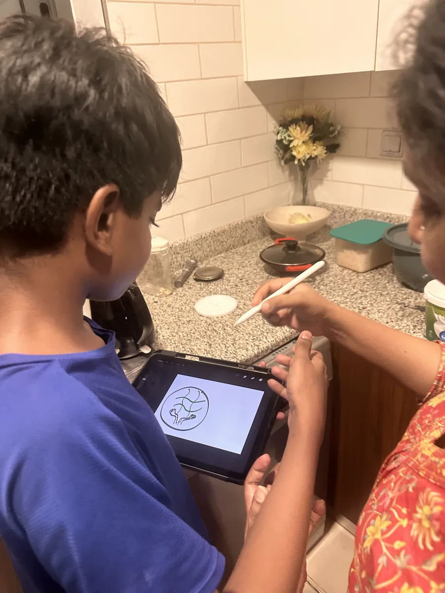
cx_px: 222
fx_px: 411
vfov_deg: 71.6
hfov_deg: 56.8
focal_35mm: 24
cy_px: 296
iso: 400
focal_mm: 6.86
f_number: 1.78
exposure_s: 1/50
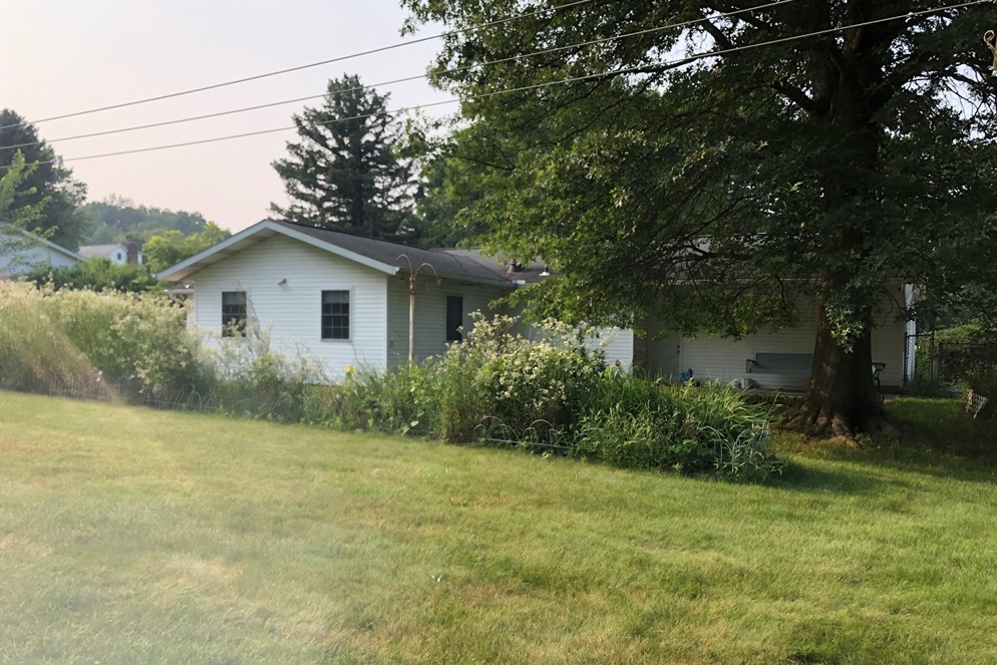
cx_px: 500
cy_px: 359
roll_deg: -1.1
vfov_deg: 43.6
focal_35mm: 30
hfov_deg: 61.9
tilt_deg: -2.0
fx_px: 831
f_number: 1.8
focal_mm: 4
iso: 20
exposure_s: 1/787
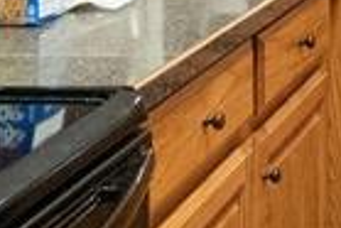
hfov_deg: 14.8
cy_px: -221
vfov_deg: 10.7
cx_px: 638
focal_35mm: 118
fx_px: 1119
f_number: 7.1
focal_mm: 16
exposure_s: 1/60
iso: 12800
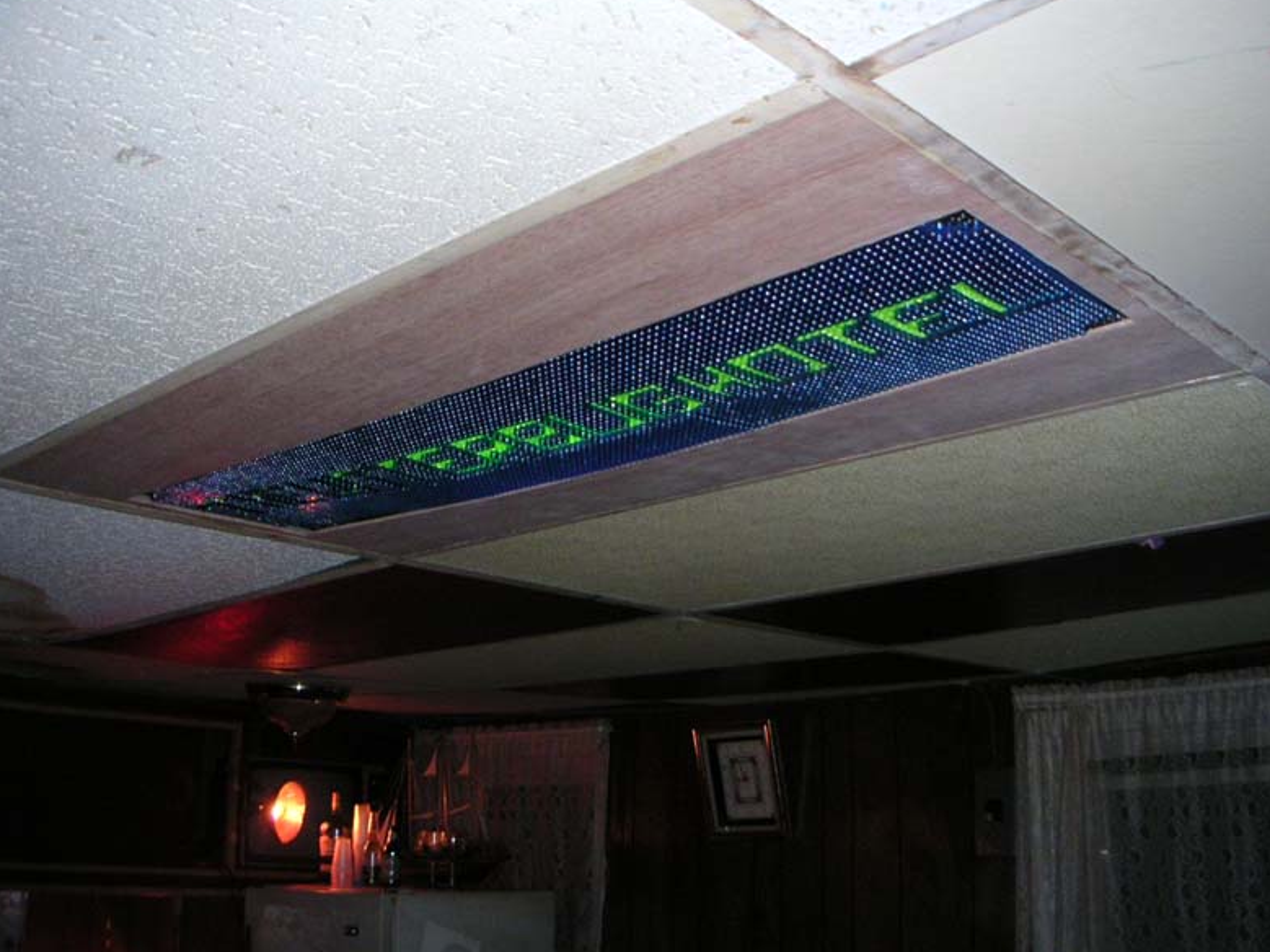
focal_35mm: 38
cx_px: 636
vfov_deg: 37.7
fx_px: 1394
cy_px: 465
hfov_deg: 49.0
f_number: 2.8
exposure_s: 1/45
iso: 160
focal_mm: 5.7
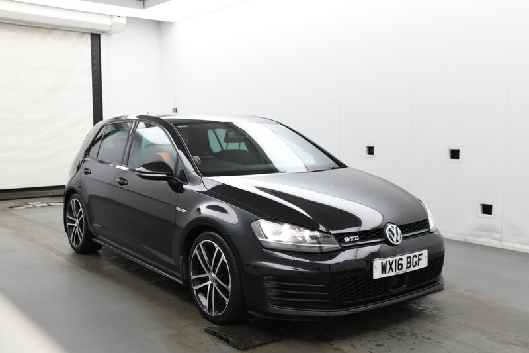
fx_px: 558
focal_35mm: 38
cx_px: 264
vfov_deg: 35.0
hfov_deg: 50.7
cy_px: 176
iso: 320
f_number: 8
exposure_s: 1/20
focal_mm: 38
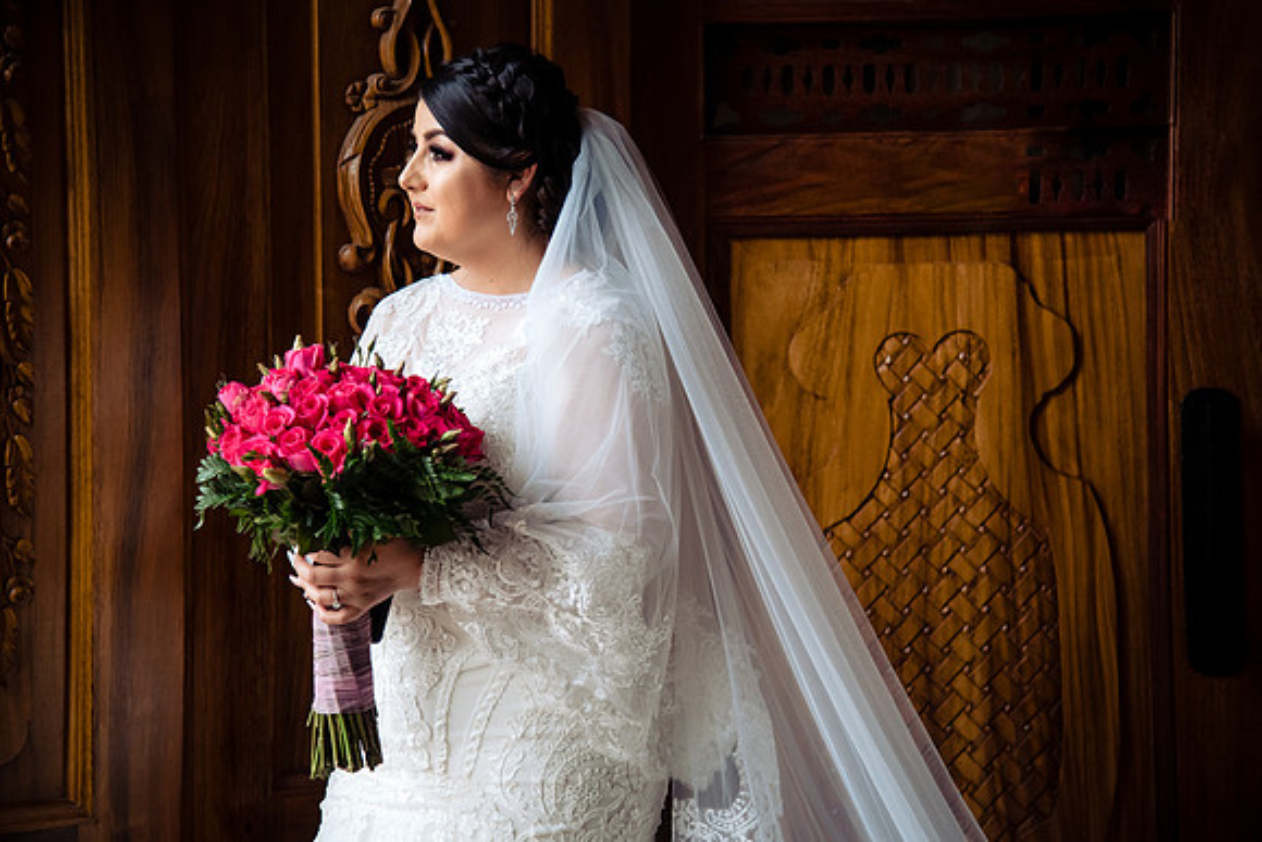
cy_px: 421
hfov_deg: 23.1
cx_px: 631
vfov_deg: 15.5
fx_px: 3092
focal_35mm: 88
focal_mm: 86
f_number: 4
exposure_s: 1/400
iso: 2000
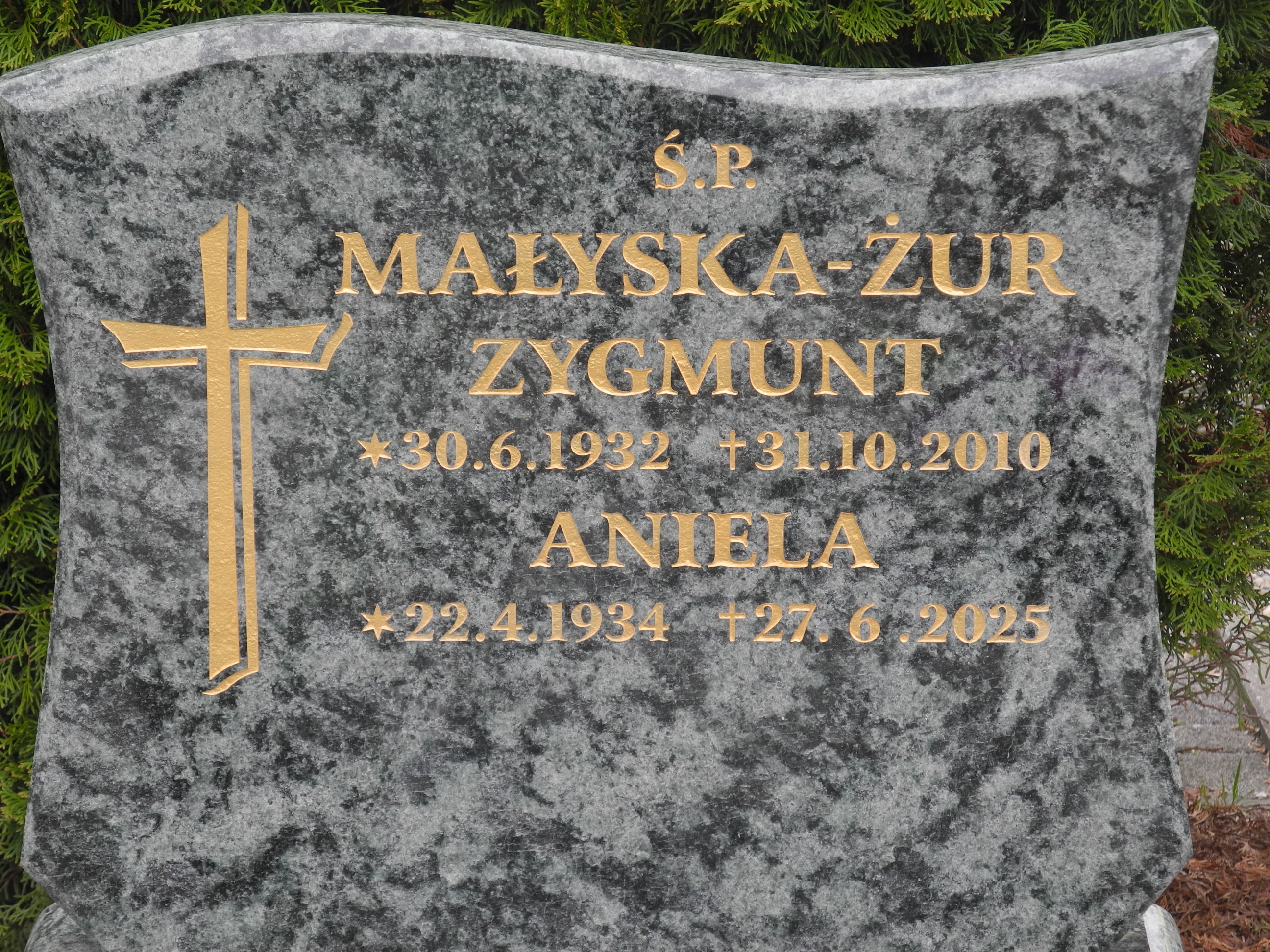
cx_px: 635
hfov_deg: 14.6
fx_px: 4953
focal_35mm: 135
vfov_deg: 11.0
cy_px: 476
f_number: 5
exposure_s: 1/100
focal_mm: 28.9
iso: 100
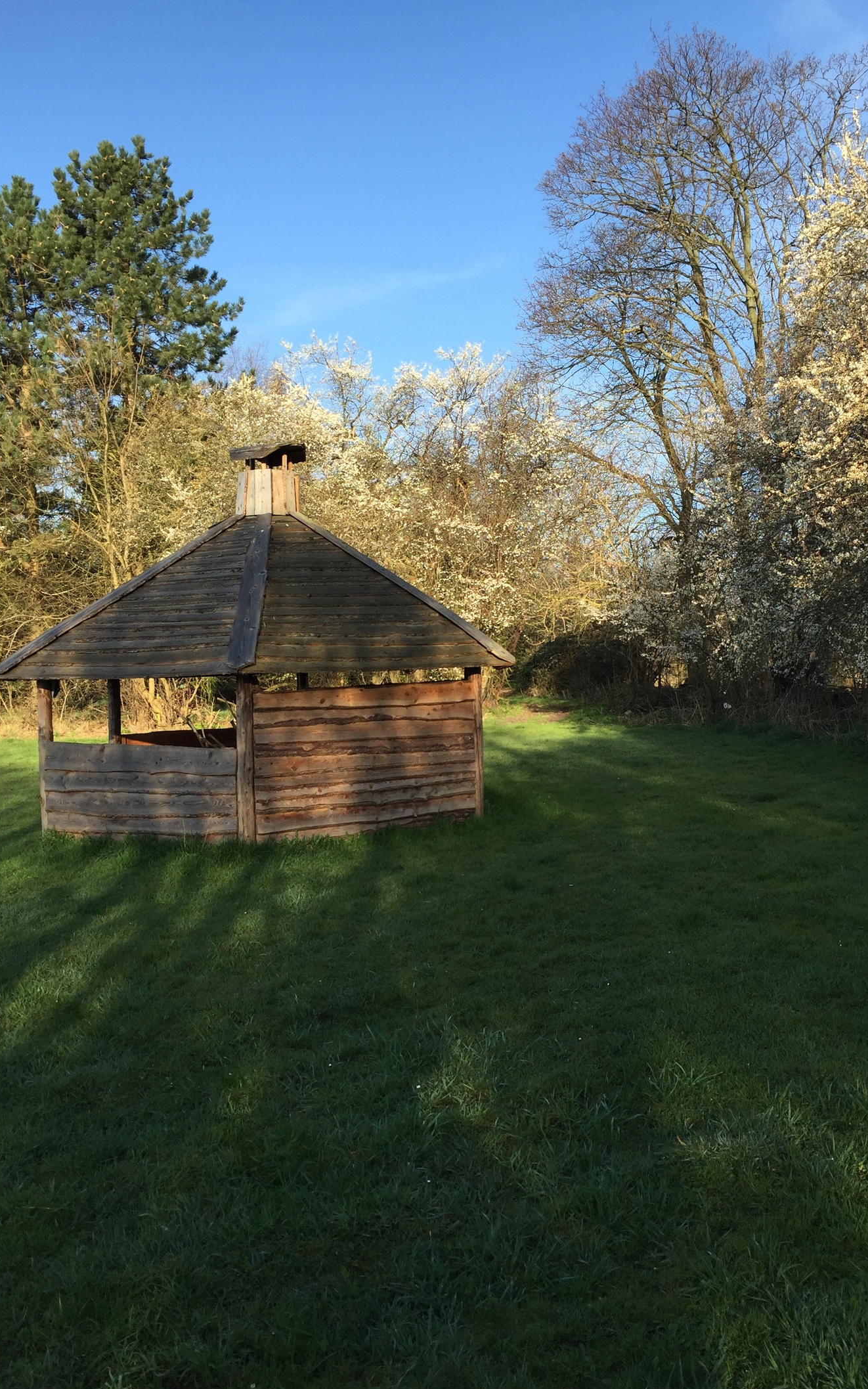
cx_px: 506
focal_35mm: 31
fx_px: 1173
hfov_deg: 40.5
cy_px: 695
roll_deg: +1.1
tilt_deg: -1.7
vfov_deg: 61.2
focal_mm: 4.15
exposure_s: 1/775
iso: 32
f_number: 2.2
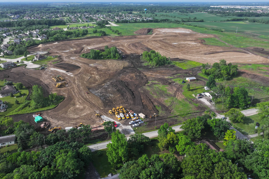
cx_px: 137
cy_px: 75
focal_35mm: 27
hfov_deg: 67.4
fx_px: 202
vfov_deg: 47.7
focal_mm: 12.29
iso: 150
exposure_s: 1/1600
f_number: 2.8
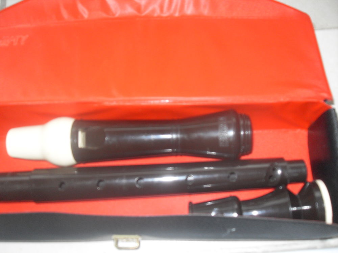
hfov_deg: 50.1
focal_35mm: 37
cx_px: 169
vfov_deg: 38.7
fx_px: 361
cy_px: 126
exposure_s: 1/45
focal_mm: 6.3
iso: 100
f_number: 2.8
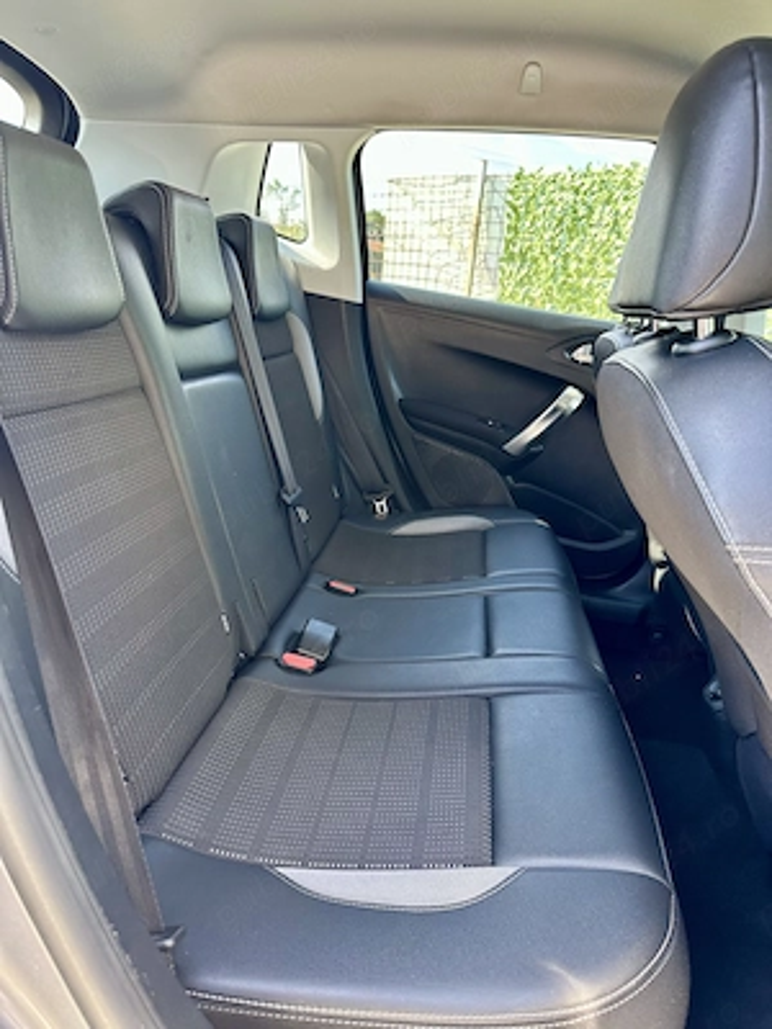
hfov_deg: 56.8
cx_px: 386
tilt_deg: -16.2
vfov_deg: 71.6
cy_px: 514
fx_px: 714
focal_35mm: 24
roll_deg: -7.2
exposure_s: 1/121
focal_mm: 6.86
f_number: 1.78
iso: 125
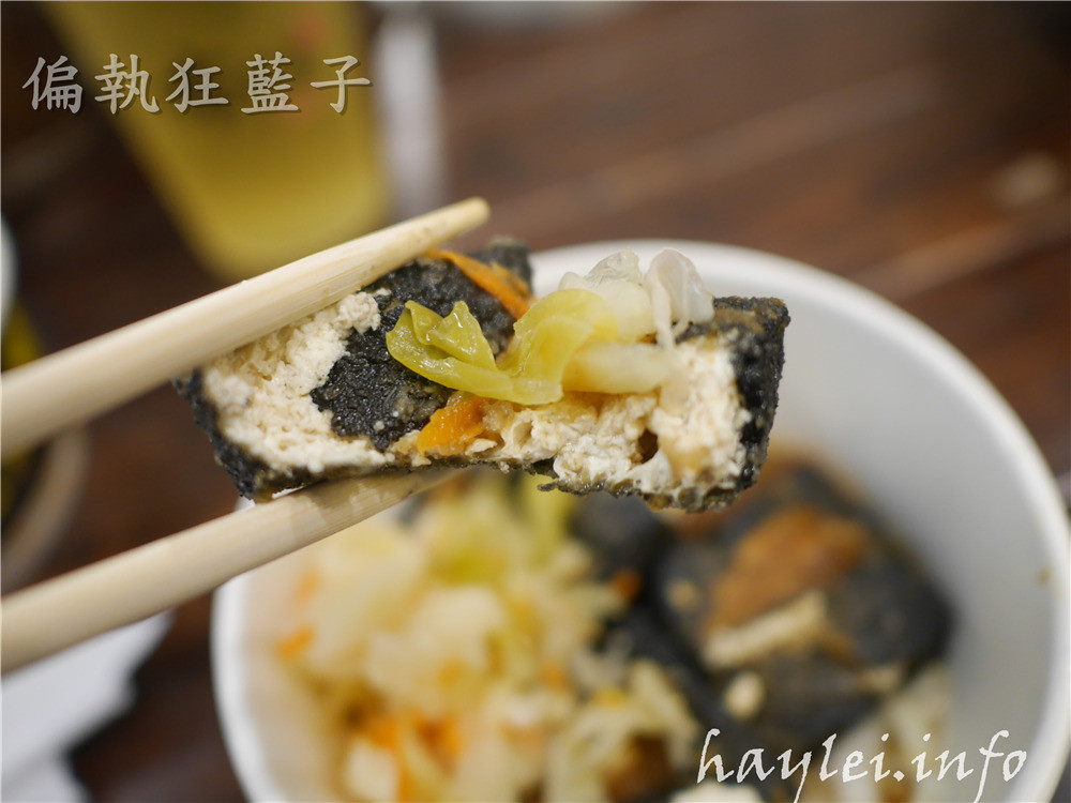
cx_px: 536
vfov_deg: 46.8
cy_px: 402
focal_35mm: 30
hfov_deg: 60.0
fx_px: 928
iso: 500
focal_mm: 15
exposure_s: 1/60
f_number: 1.7
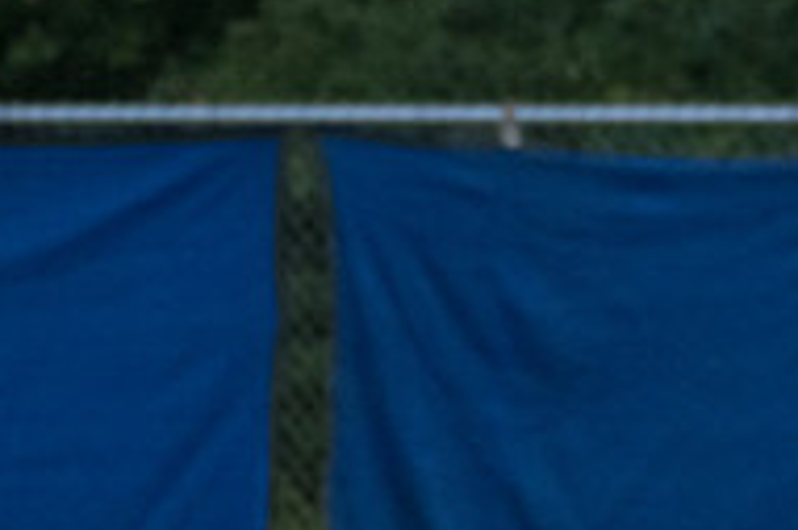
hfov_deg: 1.0
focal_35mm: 2009
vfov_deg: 0.7
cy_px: 380
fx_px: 44494
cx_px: 1157
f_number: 5.6
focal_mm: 440
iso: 3200
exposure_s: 1/2000
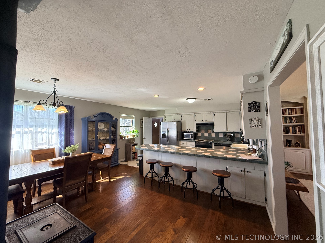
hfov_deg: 102.1
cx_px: 162
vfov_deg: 85.7
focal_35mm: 14
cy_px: 122
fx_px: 131
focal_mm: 2.22
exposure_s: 1/120
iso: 320
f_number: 2.2
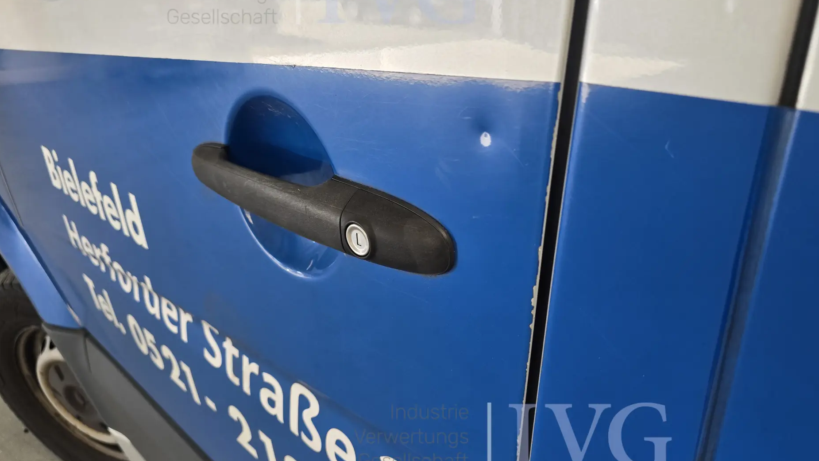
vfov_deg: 44.4
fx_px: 565
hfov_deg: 71.9
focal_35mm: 26
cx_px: 417
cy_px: 213
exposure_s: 1/180
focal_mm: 6.3
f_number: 1.7
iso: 100
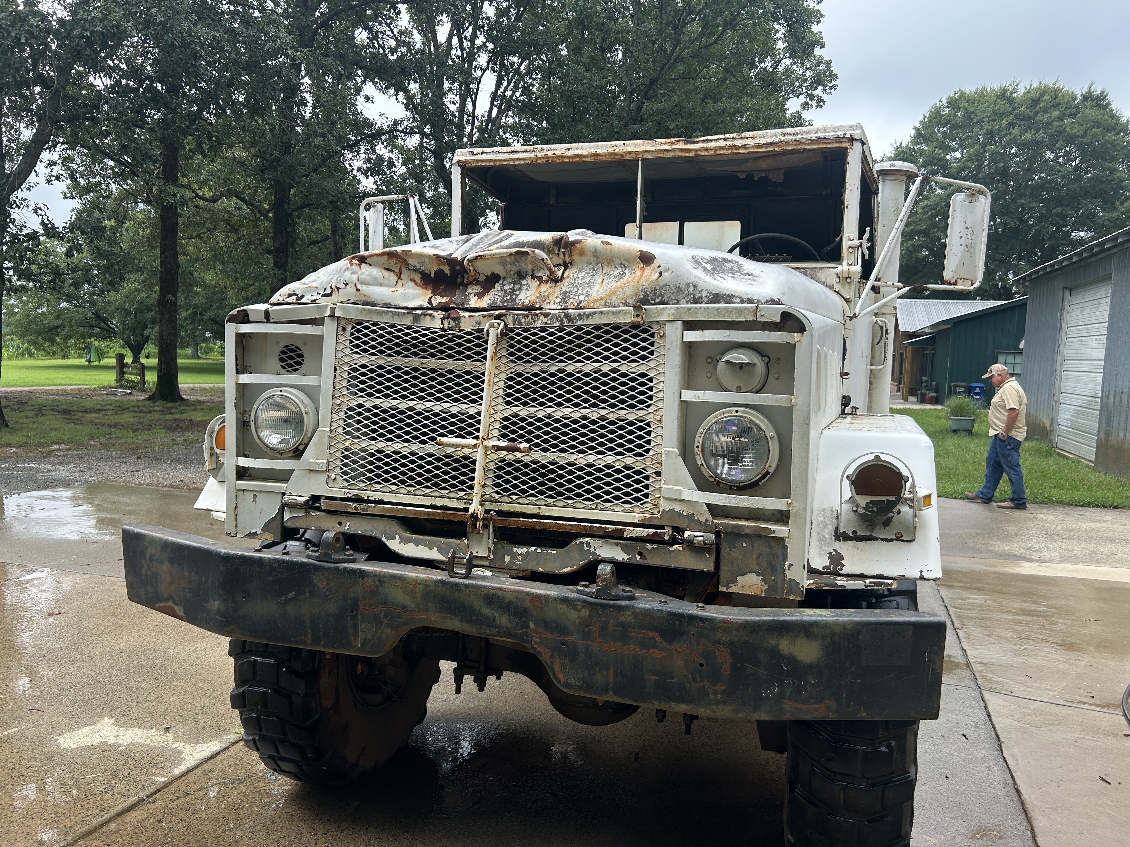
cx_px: 565
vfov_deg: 53.1
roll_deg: -2.6
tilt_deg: -4.1
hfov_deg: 67.3
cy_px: 424
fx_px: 849
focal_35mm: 26
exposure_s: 1/1159
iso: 50
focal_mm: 5.7
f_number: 1.5
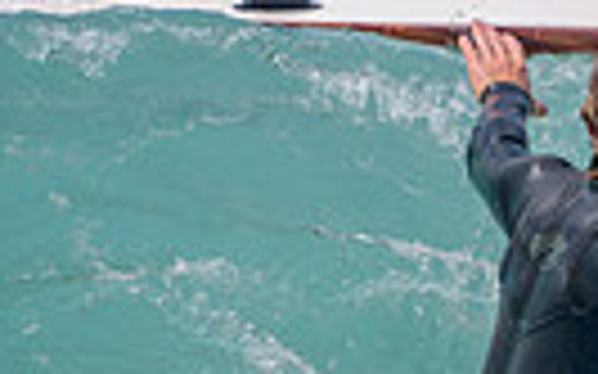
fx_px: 31962
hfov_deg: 1.1
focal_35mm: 1962
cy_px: 54
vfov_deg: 0.7
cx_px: 771
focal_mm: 360
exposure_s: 1/2000
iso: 90
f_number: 5.6
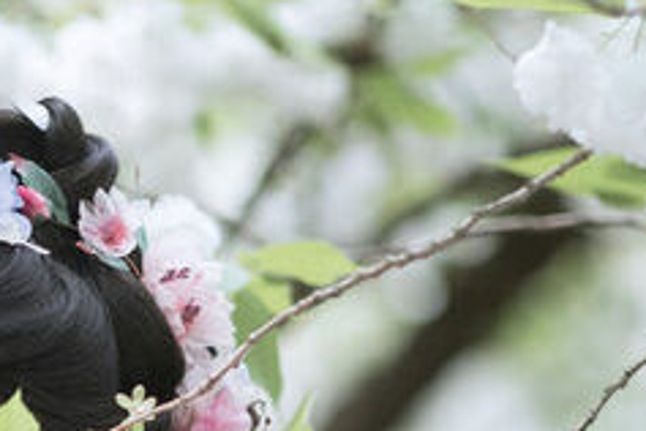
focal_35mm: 376
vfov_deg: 3.6
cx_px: -412
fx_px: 6747
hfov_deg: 5.4
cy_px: 908
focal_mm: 85
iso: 100
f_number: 1.8
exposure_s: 1/800
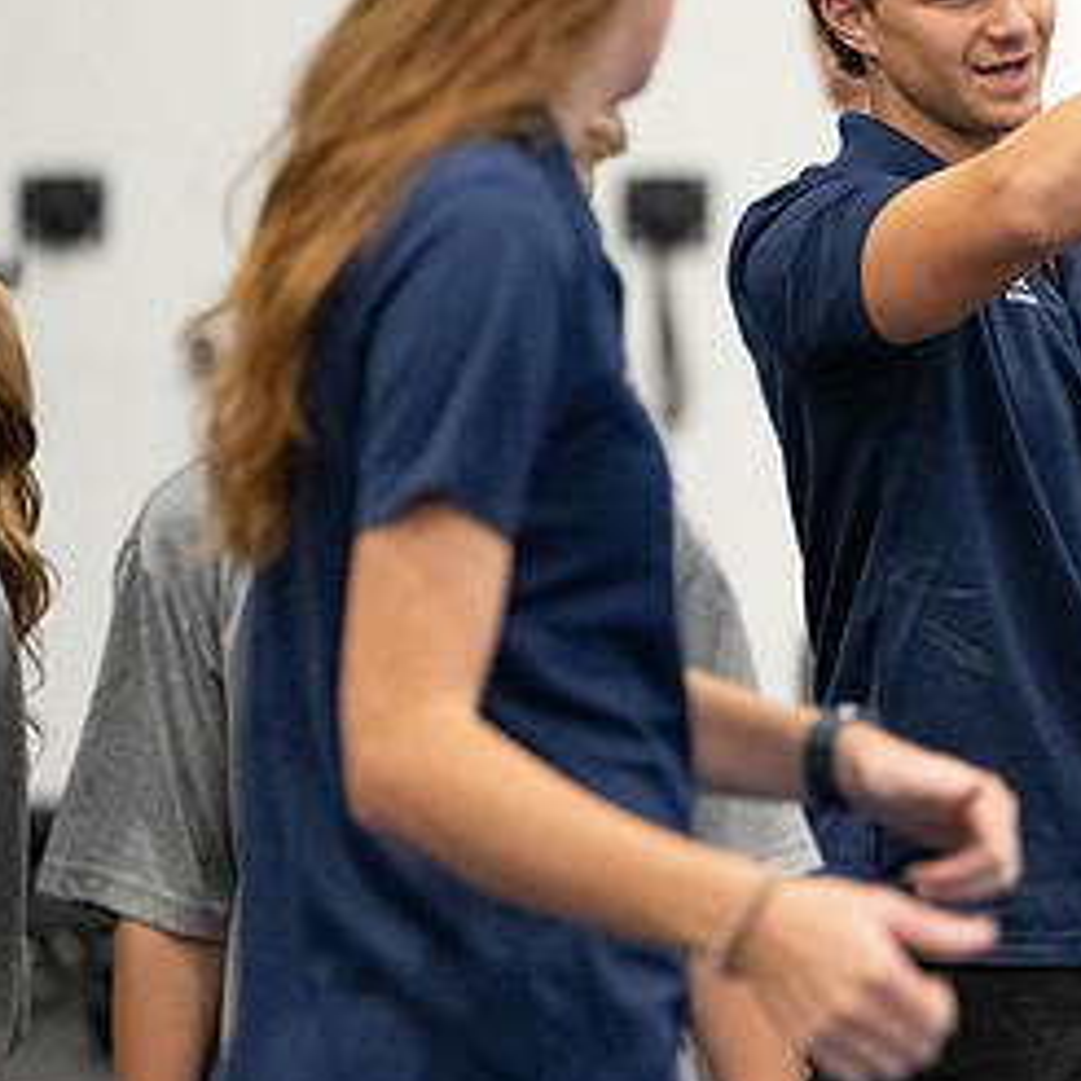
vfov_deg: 5.4
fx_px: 11447
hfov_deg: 5.4
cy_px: 323
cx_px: 1065
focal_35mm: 324
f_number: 2.8
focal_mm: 140
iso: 6400
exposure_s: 1/320
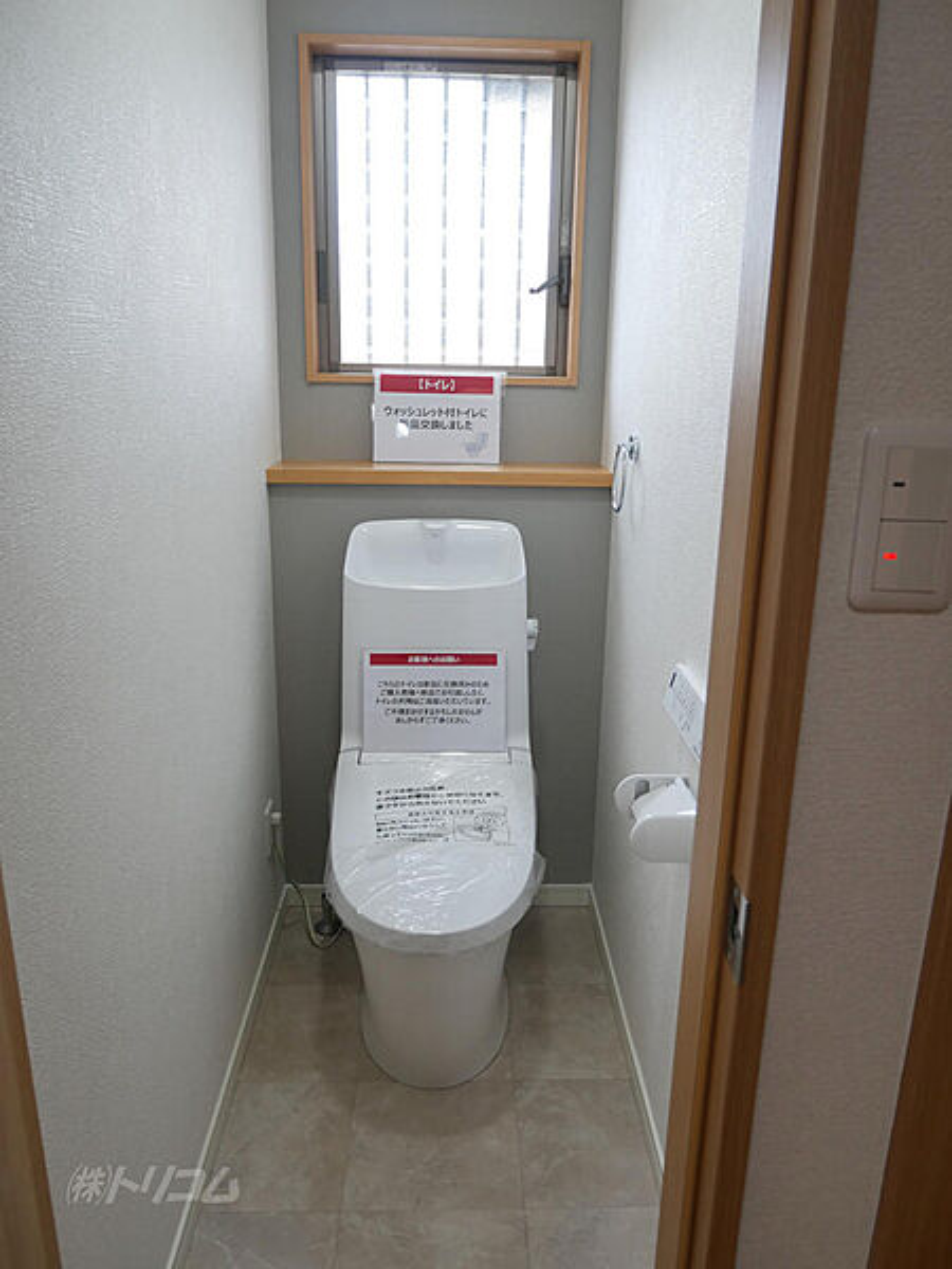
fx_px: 953
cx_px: 476
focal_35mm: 26
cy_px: 634
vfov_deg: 67.3
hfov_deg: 53.1
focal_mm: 13
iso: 400
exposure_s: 1/60
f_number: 3.6
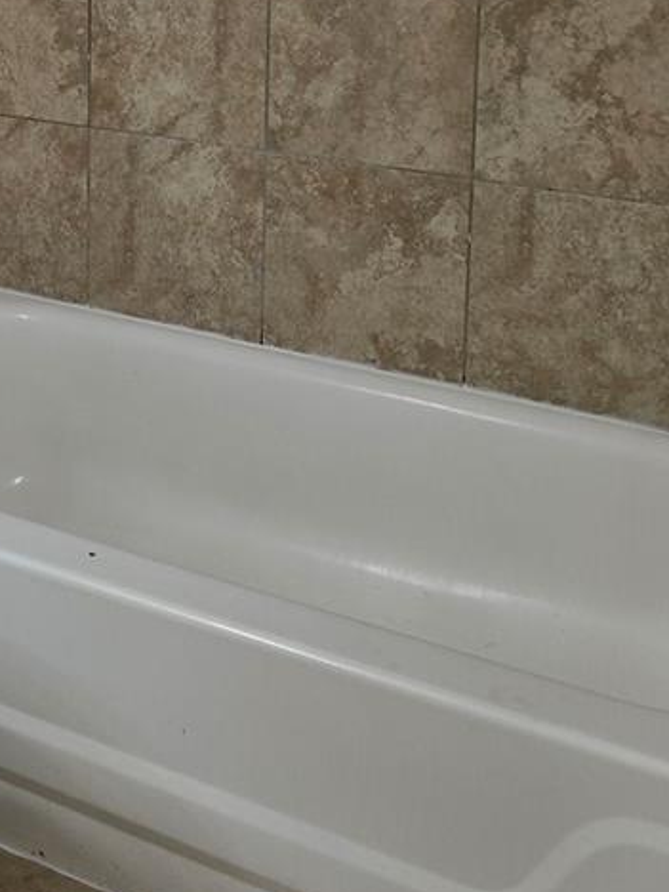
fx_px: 1520
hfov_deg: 23.6
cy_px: 50
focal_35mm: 59
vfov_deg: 30.9
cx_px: -27
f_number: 1.7
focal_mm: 6.3
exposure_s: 1/120
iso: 80
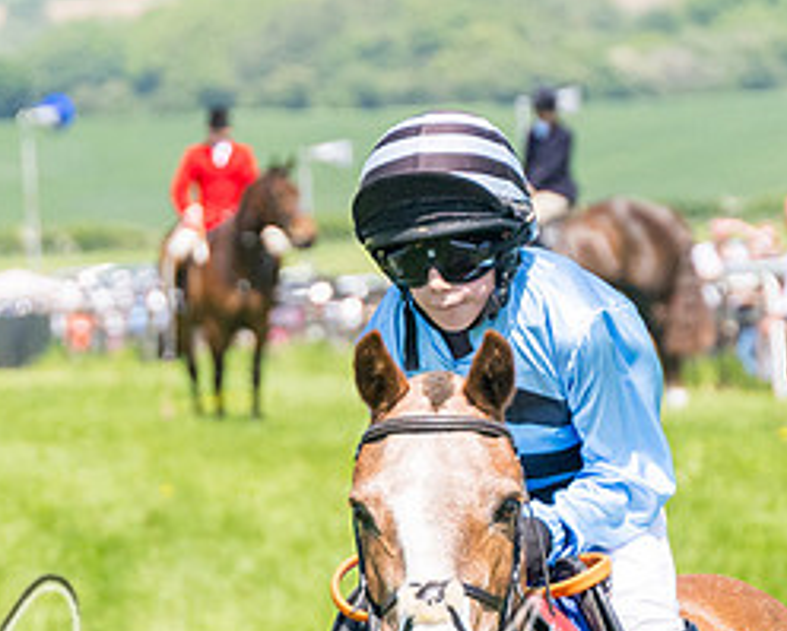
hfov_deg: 5.1
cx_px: 509
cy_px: 500
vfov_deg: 4.1
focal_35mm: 376
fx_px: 8768
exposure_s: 1/6400
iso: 400
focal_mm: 98
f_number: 4
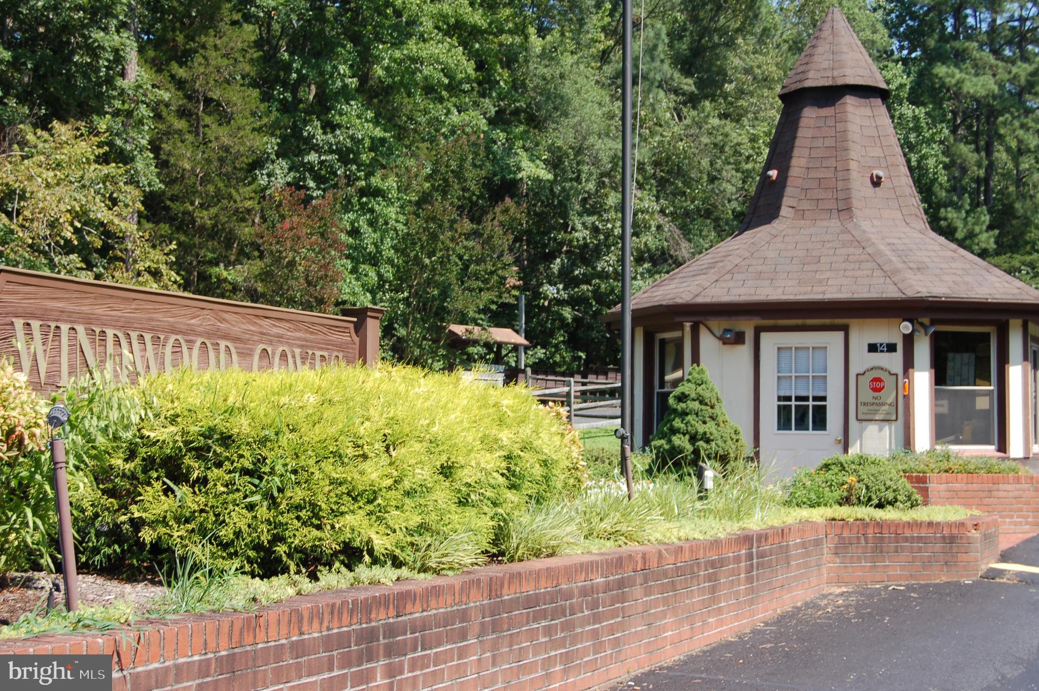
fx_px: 1643
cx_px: 520
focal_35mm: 57
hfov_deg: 35.1
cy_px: 346
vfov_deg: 23.7
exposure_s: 1/200
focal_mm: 38
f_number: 7.1
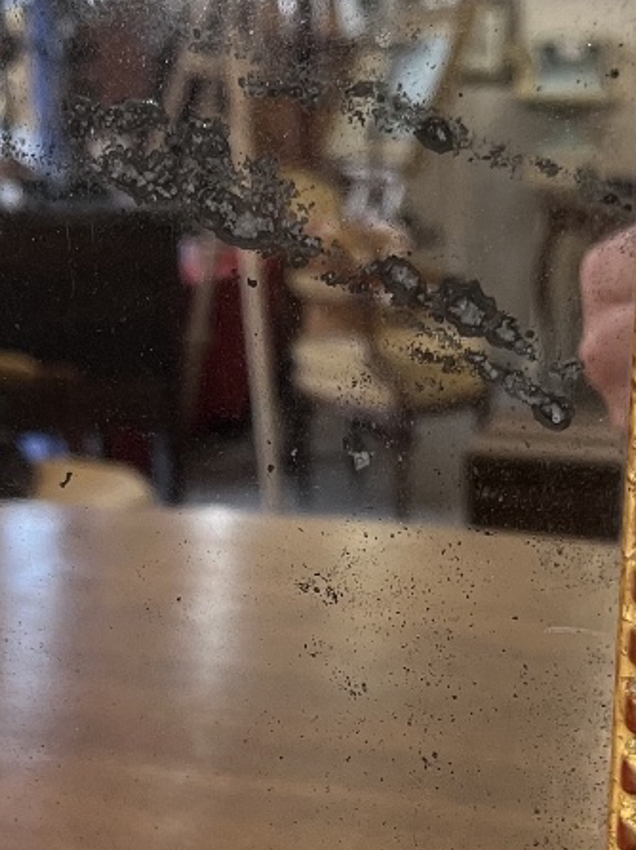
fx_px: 1716
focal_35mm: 70
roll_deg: -0.8
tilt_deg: -26.2
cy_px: 680
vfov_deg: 27.2
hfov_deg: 20.8
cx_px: 487
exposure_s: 1/50
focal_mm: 5.1
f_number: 1.6
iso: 160
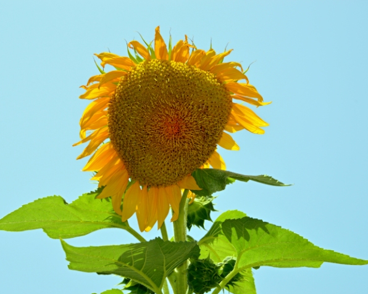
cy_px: 147
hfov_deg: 10.8
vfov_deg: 8.7
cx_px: 174
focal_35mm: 179
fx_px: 1945
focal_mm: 105
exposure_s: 1/200
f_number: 10
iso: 100
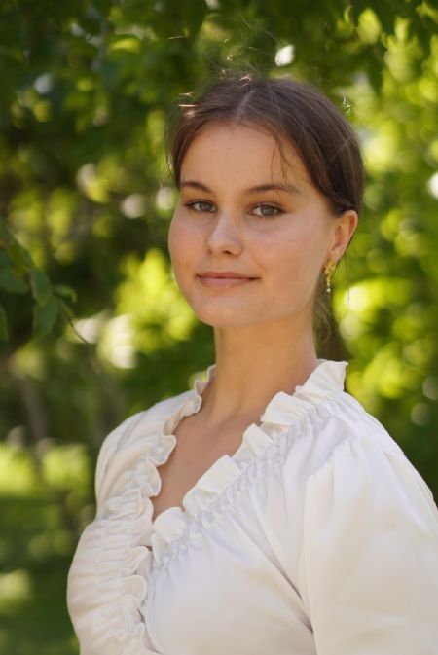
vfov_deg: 24.6
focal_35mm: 82
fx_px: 1502
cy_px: 328
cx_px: 219
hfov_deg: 16.6
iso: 400
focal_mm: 55
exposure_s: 1/4000
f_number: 2
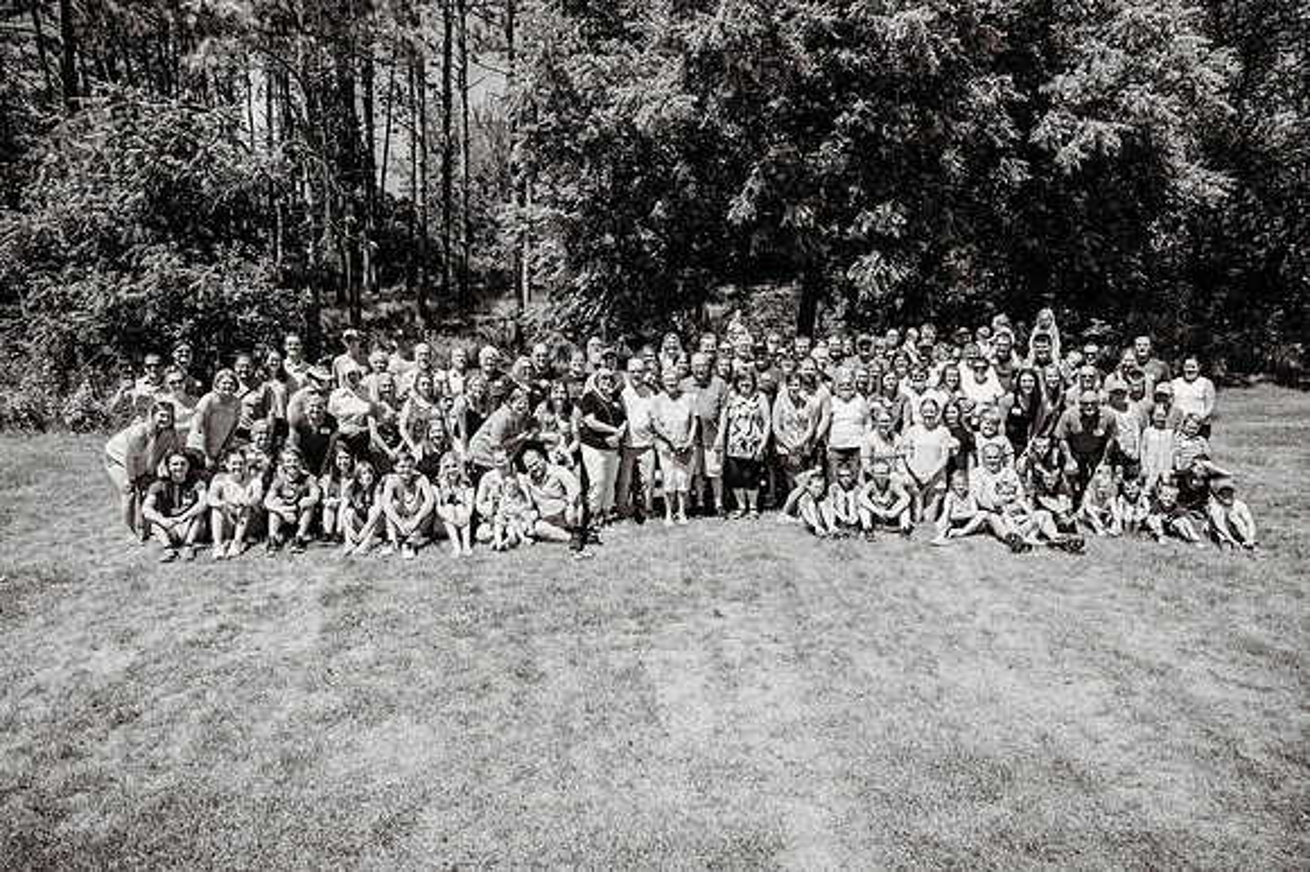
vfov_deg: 53.1
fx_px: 873
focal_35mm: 24
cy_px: 436
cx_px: 655
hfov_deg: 73.8
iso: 160
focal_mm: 24
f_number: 5
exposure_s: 1/500
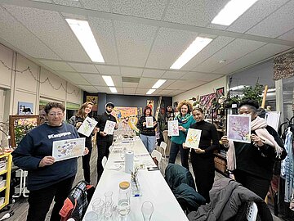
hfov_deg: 106.2
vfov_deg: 89.9
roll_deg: -0.7
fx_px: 110
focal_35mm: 13
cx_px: 147
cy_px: 110
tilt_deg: +1.6
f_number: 1.8
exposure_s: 1/100
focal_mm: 1.57
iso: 250
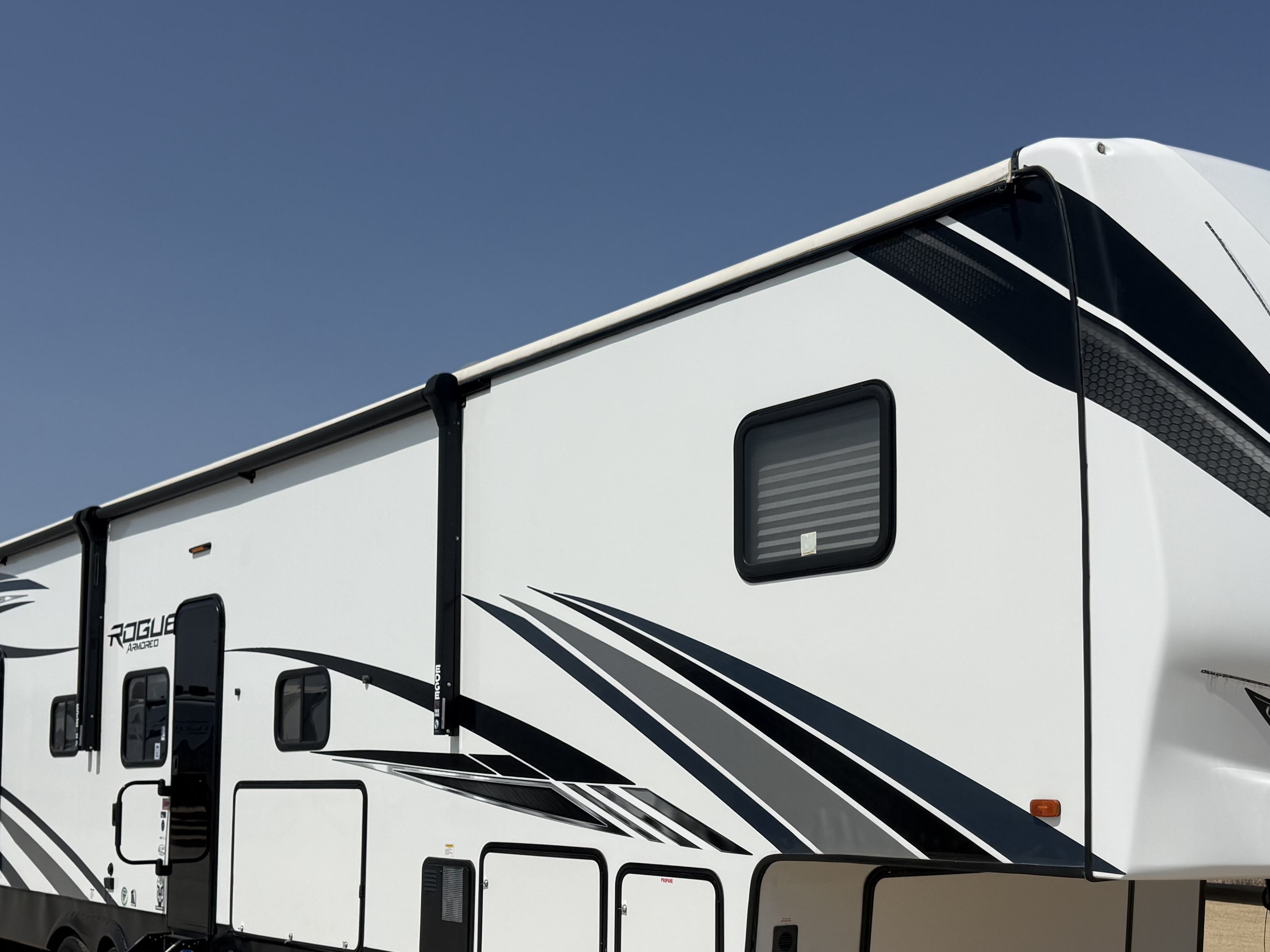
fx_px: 1578
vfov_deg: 33.3
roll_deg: -2.1
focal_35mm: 43
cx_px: 784
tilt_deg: +5.7
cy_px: 628
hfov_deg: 43.5
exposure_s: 1/14286
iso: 80
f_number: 1.78
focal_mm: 6.76
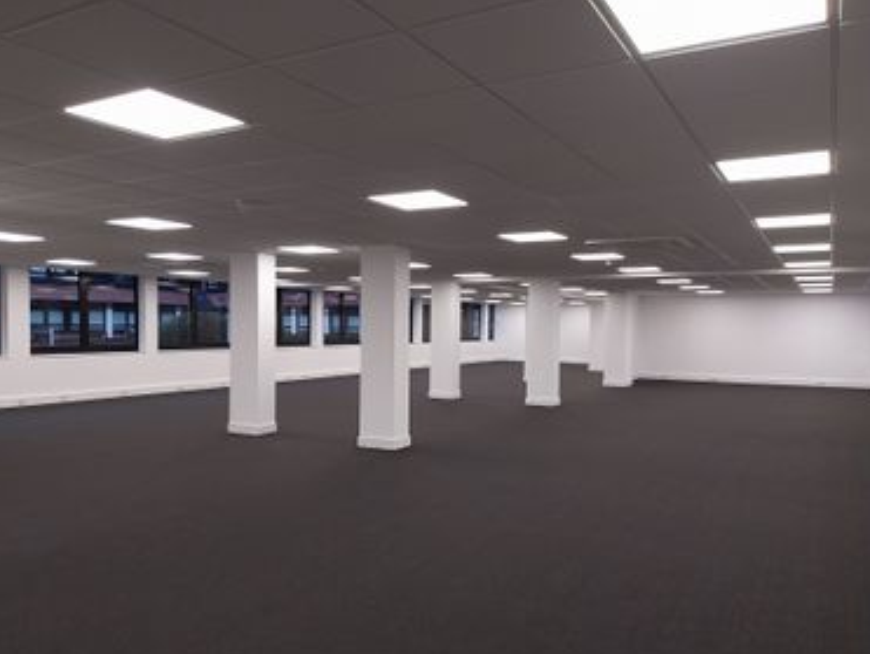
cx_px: 413
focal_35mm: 28
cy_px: 345
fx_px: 704
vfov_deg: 49.8
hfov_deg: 63.4
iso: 125
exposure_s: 1/50
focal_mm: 4
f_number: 1.8
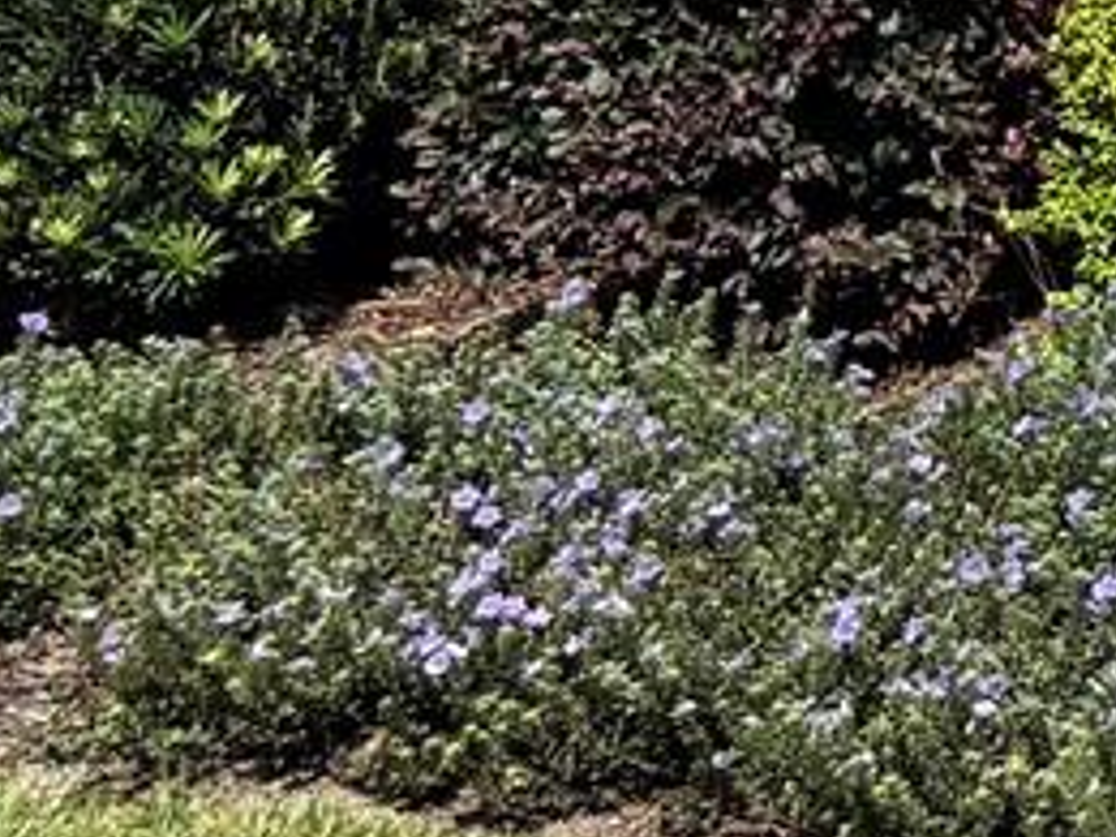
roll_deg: +0.1
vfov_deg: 8.7
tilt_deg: +2.5
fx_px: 5158
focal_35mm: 160
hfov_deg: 9.7
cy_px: -884
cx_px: 3275
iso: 50
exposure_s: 1/4082
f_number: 1.6
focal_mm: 5.96
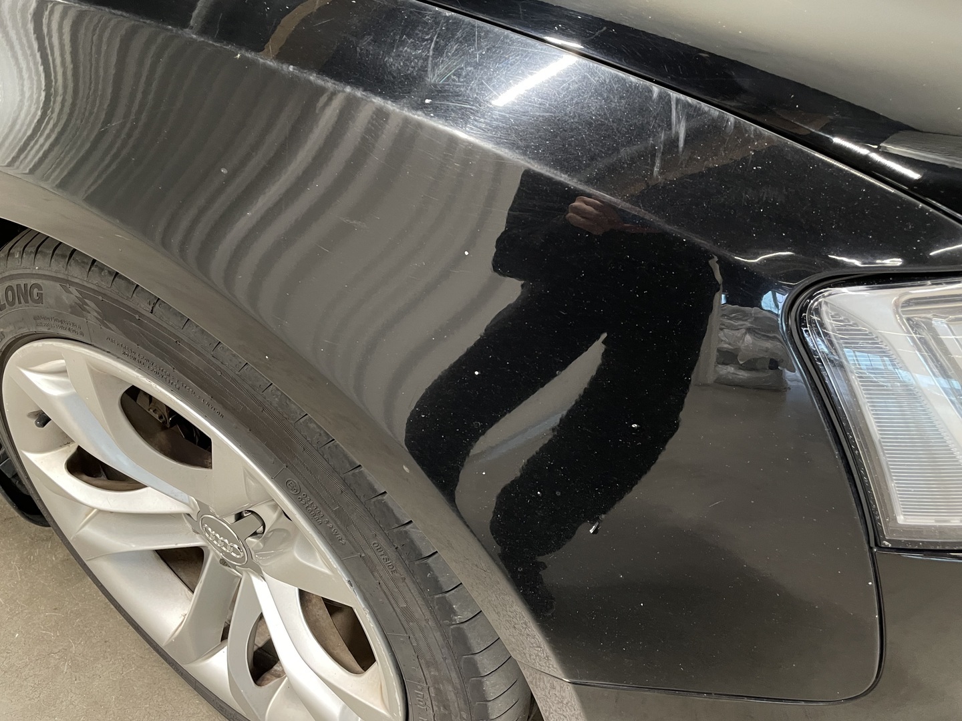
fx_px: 723
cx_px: 481
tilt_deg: -37.4
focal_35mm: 26
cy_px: 360
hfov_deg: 67.3
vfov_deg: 53.1
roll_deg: +2.4
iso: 400
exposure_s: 1/33
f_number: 1.6
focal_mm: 4.2
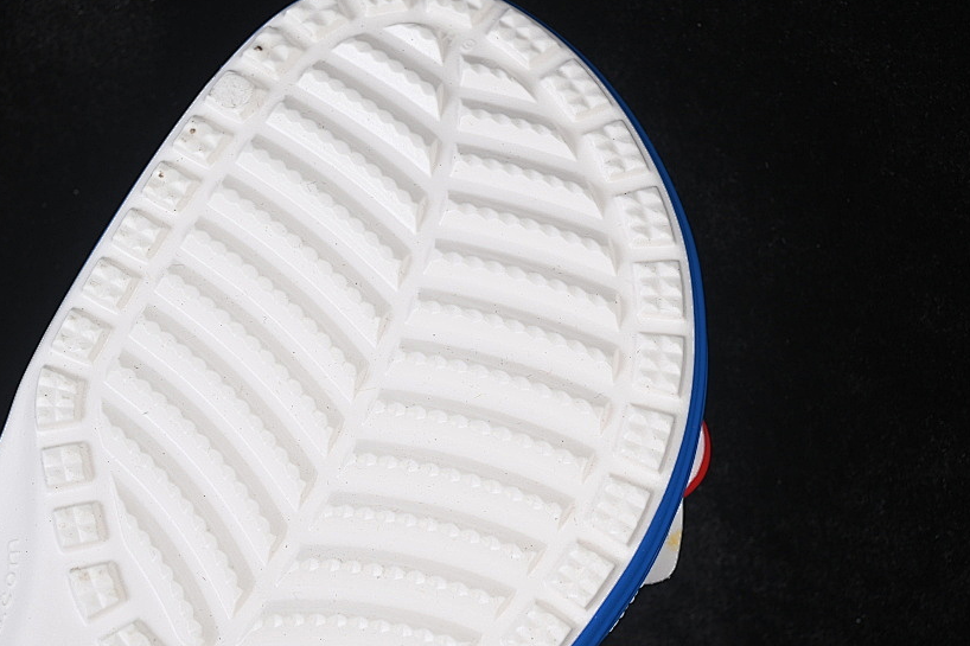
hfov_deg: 20.6
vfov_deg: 13.8
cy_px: 371
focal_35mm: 99
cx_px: 390
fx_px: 2667
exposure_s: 1/80
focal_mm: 50
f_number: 7.1
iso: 160
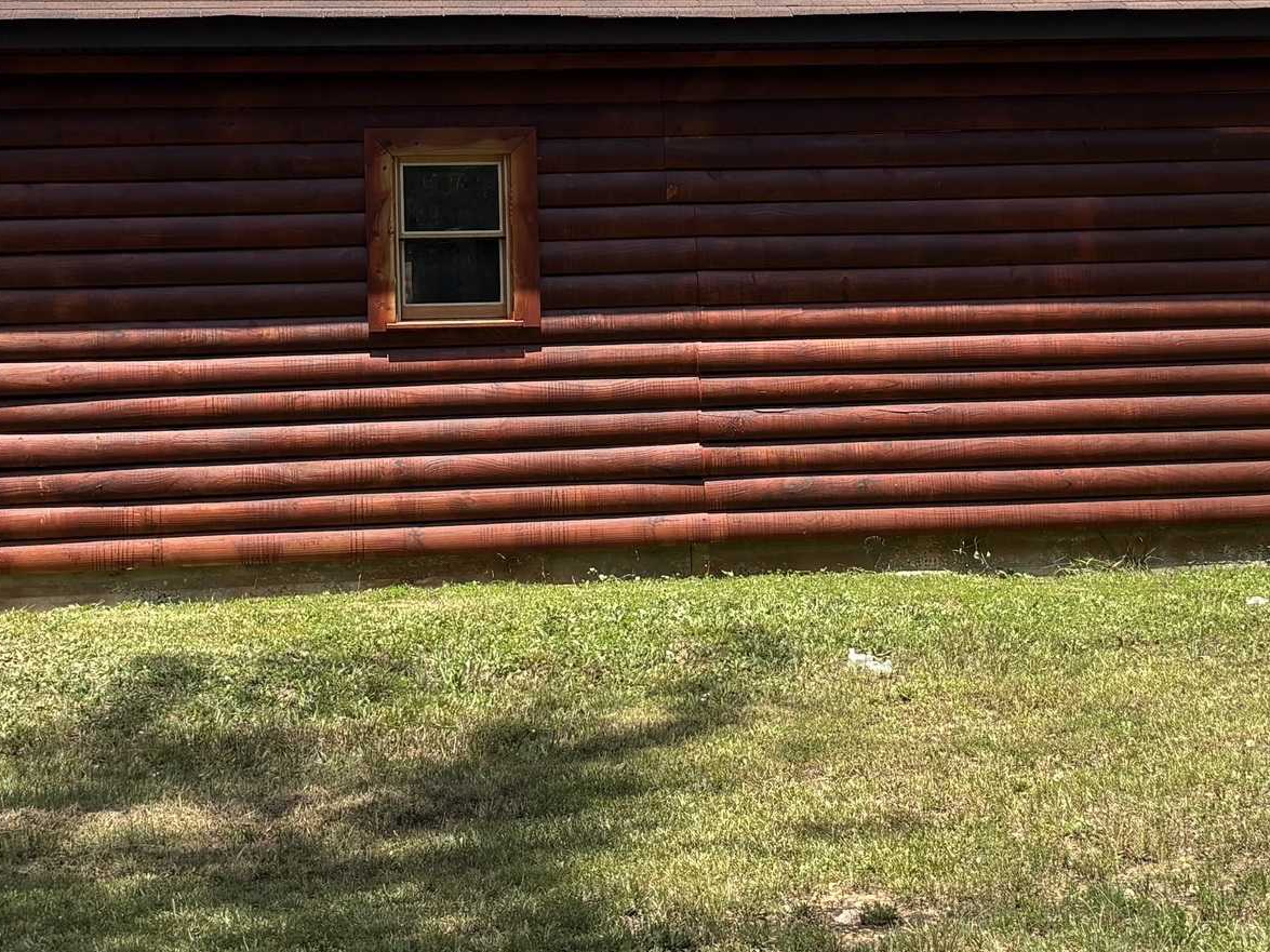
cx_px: 650
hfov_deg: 28.6
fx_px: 2495
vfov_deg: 21.5
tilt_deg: +3.7
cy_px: 259
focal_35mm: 68
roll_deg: +1.8
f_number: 1.6
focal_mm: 5.96
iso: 50
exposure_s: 1/2857
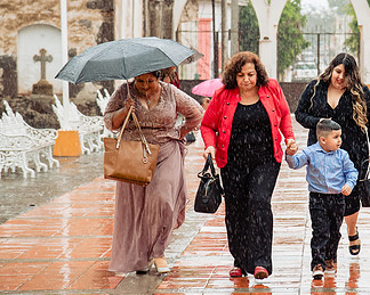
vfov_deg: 8.2
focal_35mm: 188
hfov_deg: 10.2
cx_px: 312
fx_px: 2058
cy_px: 129
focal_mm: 112
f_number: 6.3
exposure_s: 1/400
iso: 1600
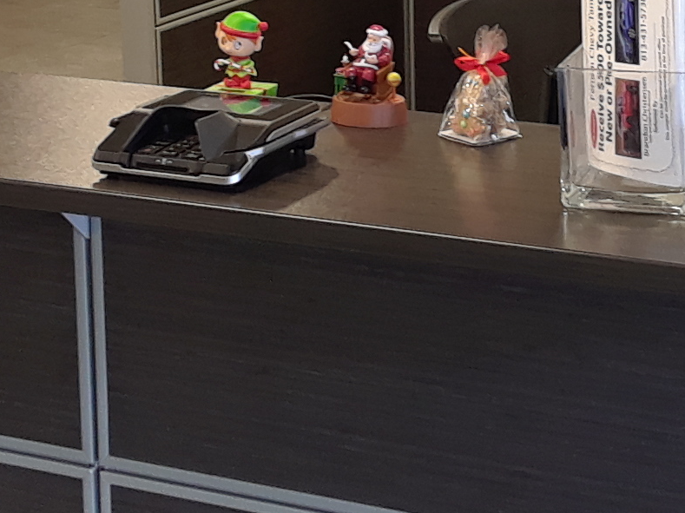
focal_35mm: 98
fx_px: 1938
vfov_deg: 14.6
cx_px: 467
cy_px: -80
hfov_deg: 20.0
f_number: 1.9
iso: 40
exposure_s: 1/30
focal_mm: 2.47
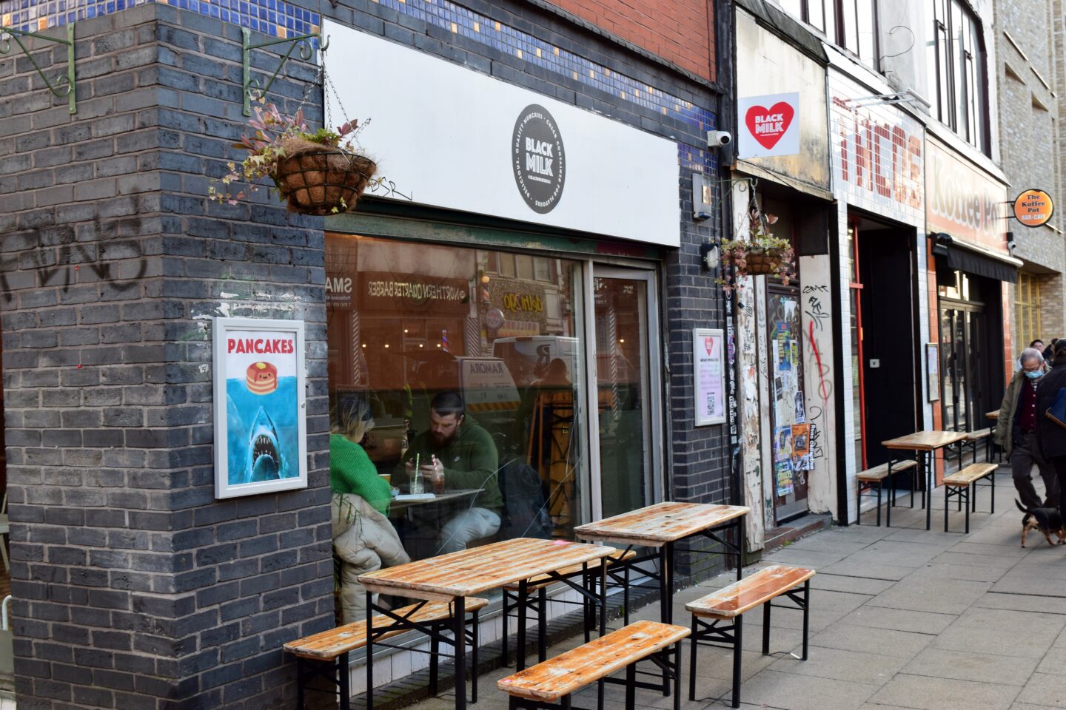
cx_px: 533
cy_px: 355
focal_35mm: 42
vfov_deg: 31.9
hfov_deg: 46.4
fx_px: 1244
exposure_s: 1/100
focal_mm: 28
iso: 400
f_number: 9
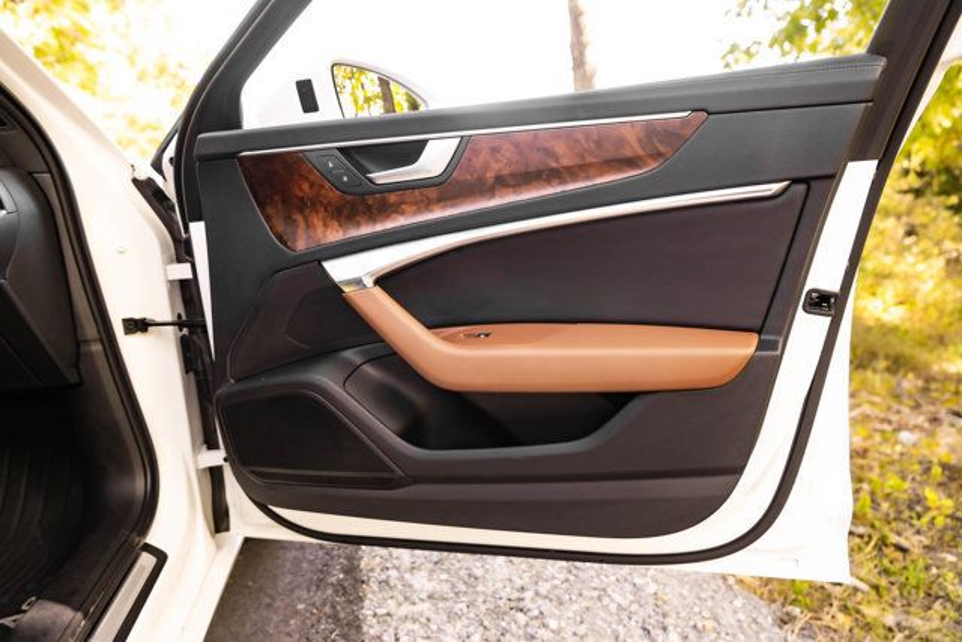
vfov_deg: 53.2
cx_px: 481
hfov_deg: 73.7
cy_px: 321
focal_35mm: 24
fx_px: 641
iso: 640
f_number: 4
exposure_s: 1/320
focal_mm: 24
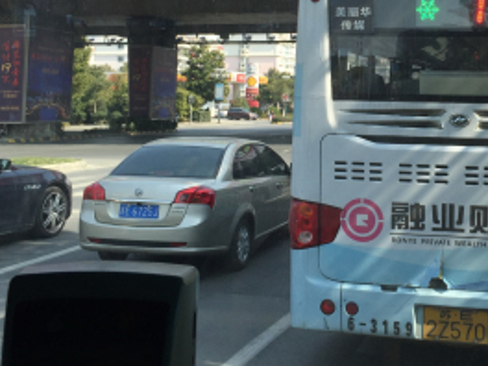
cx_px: 381
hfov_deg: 32.4
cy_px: 78
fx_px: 818
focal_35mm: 58
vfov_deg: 24.9
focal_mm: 4.15
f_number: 2.2
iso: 32
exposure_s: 1/964
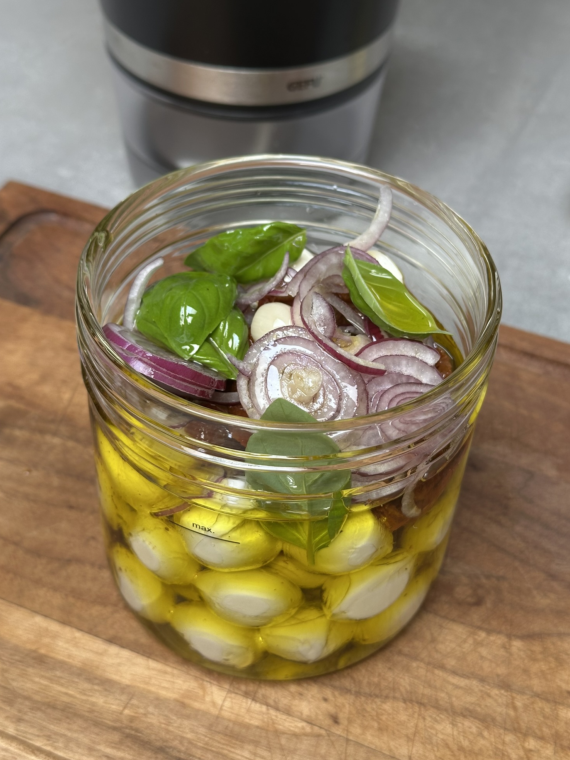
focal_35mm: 50
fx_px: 1098
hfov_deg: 29.1
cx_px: 292
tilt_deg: -43.4
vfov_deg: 38.2
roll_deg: -4.4
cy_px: 365
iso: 50
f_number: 1.78
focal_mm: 6.86
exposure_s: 1/121
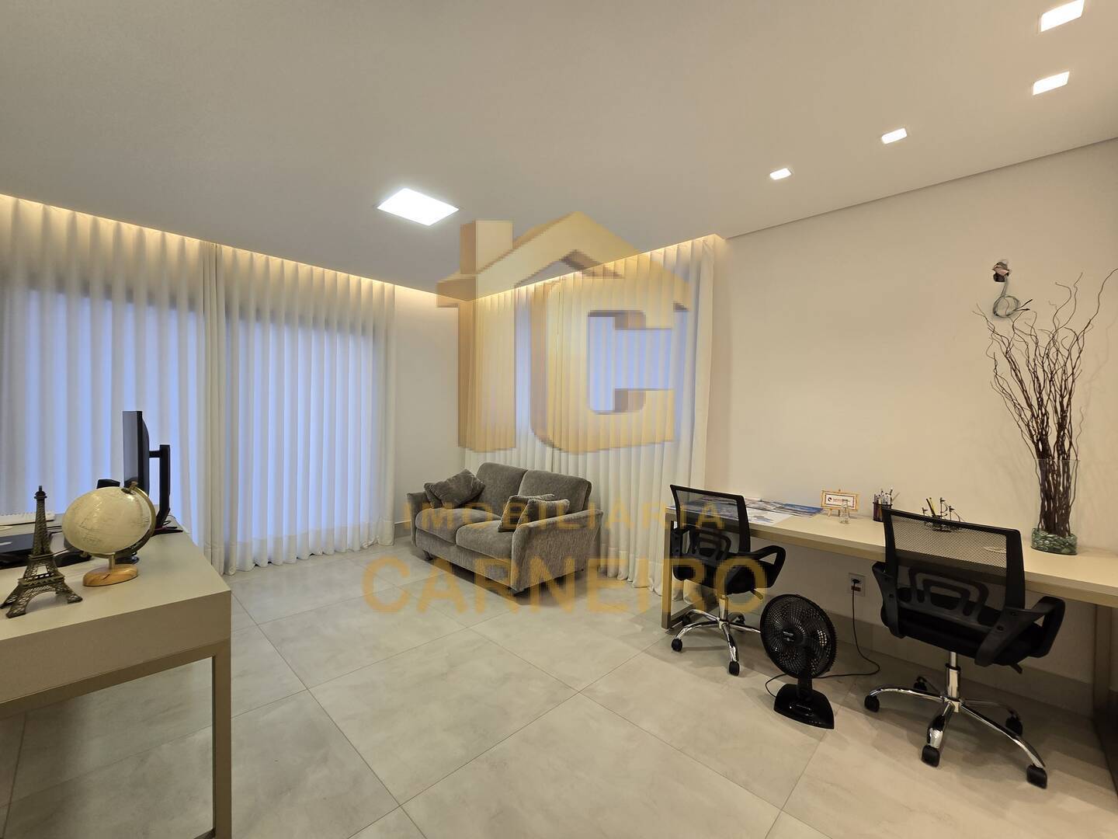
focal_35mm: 13
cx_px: 559
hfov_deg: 106.2
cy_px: 420
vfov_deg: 89.9
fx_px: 420
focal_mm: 2.2
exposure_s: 1/60
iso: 64
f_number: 2.2
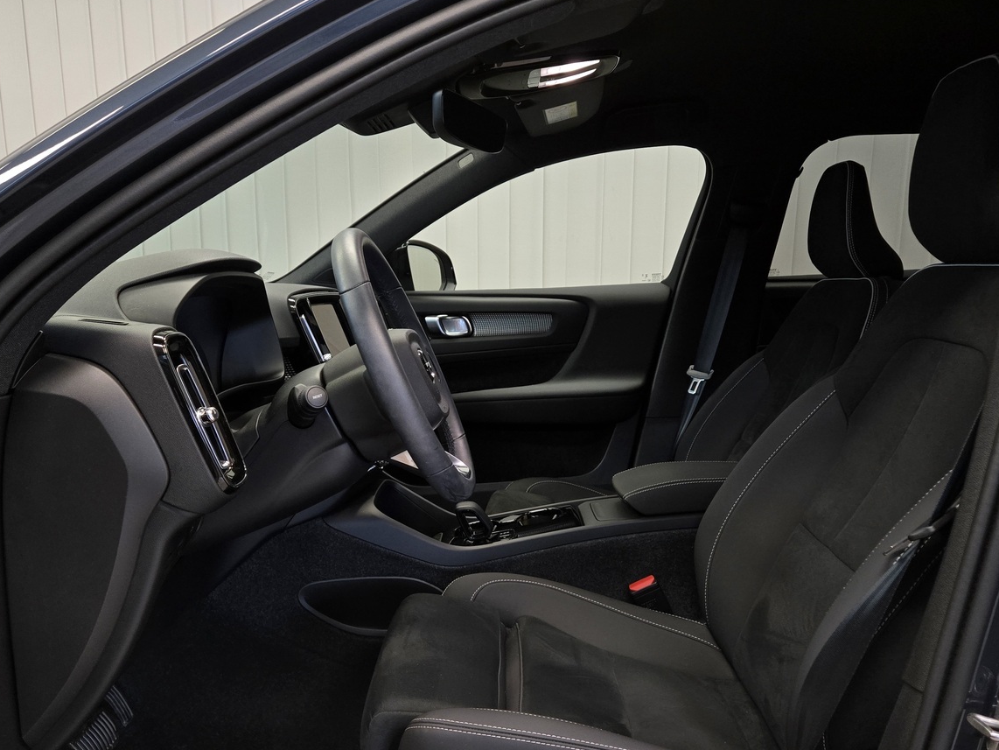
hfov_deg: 61.6
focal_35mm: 29
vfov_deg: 47.9
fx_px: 837
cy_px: 452
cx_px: 491
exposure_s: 1/100
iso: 250
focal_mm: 5.4
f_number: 1.8
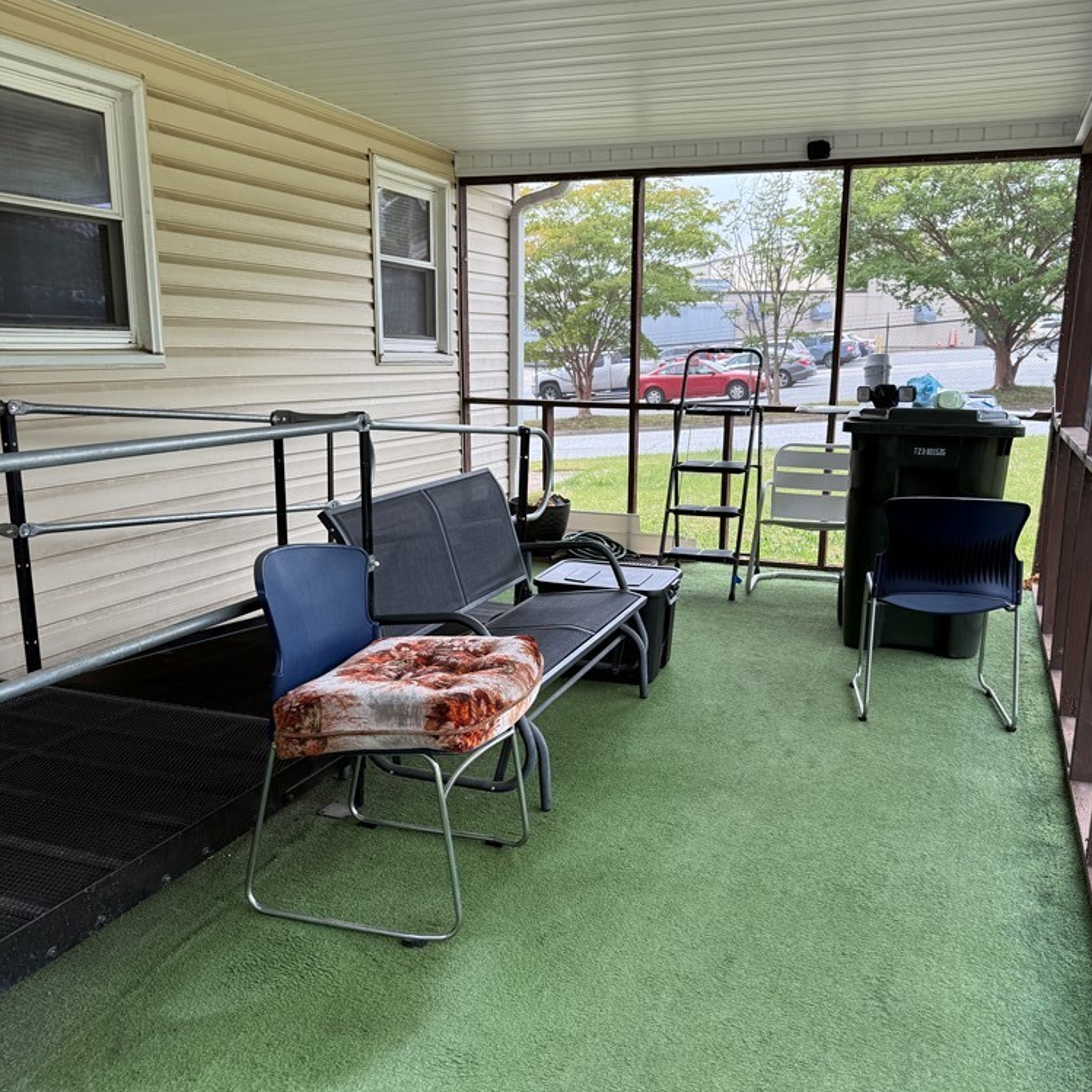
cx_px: 557
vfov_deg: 55.5
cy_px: 596
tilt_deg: -12.9
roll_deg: -0.3
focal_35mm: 29
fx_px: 1035
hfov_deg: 55.6
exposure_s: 1/612
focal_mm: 6.76
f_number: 1.78
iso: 80
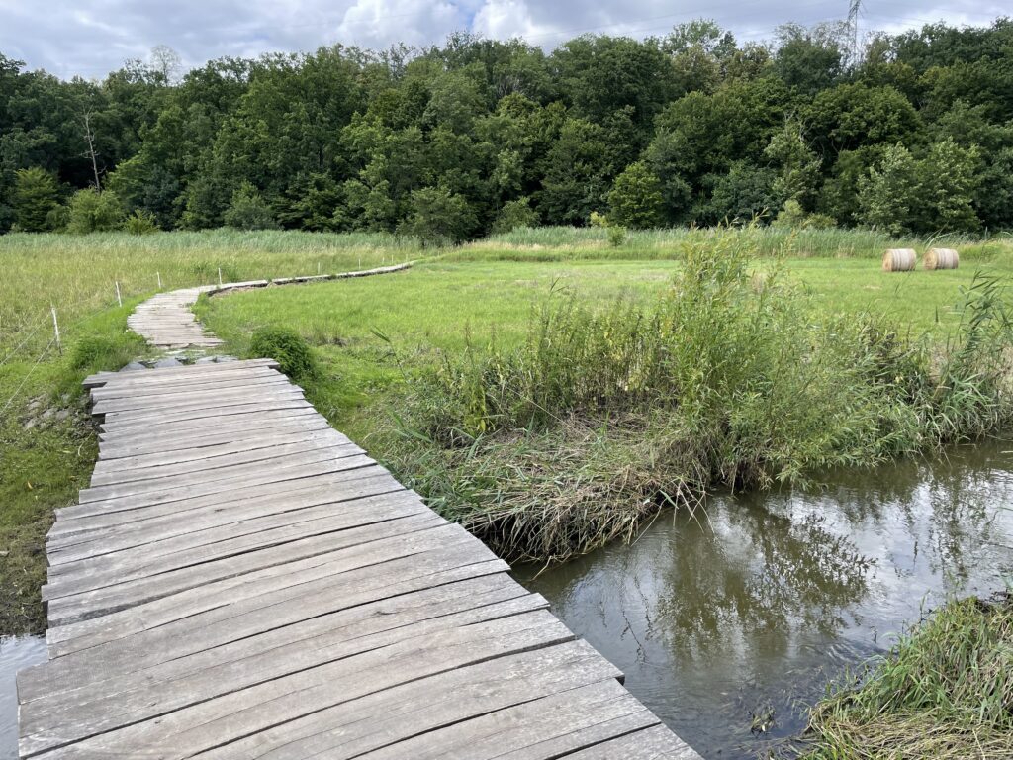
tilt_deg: -9.9
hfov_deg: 67.3
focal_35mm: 26
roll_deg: -0.2
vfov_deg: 53.1
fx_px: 761
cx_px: 506
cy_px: 380
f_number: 1.6
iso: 32
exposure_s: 1/1072
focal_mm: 4.2
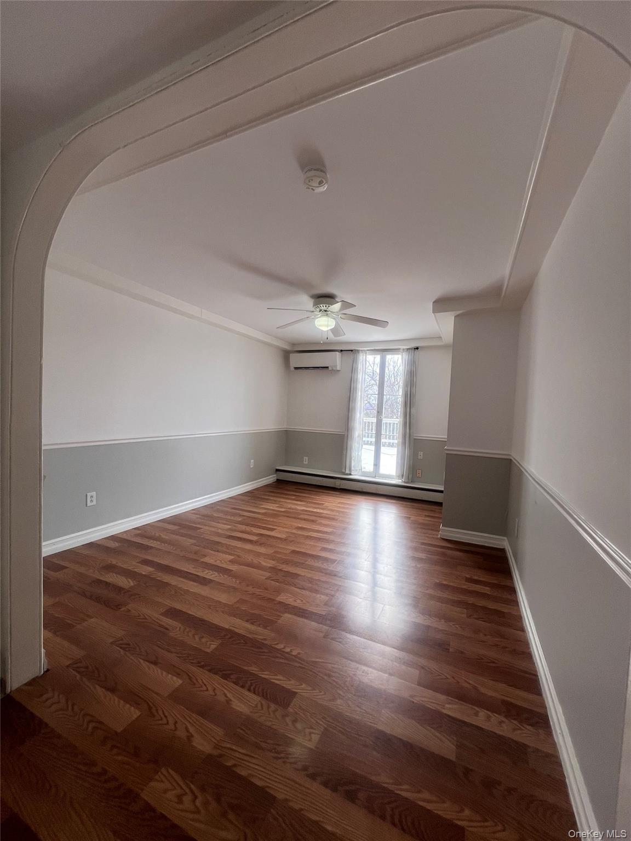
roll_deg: -2.0
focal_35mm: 13
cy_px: 420
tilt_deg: -1.8
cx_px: 316
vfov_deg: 106.2
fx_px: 316
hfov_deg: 89.9
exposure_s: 1/120
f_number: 1.8
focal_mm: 1.57
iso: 50
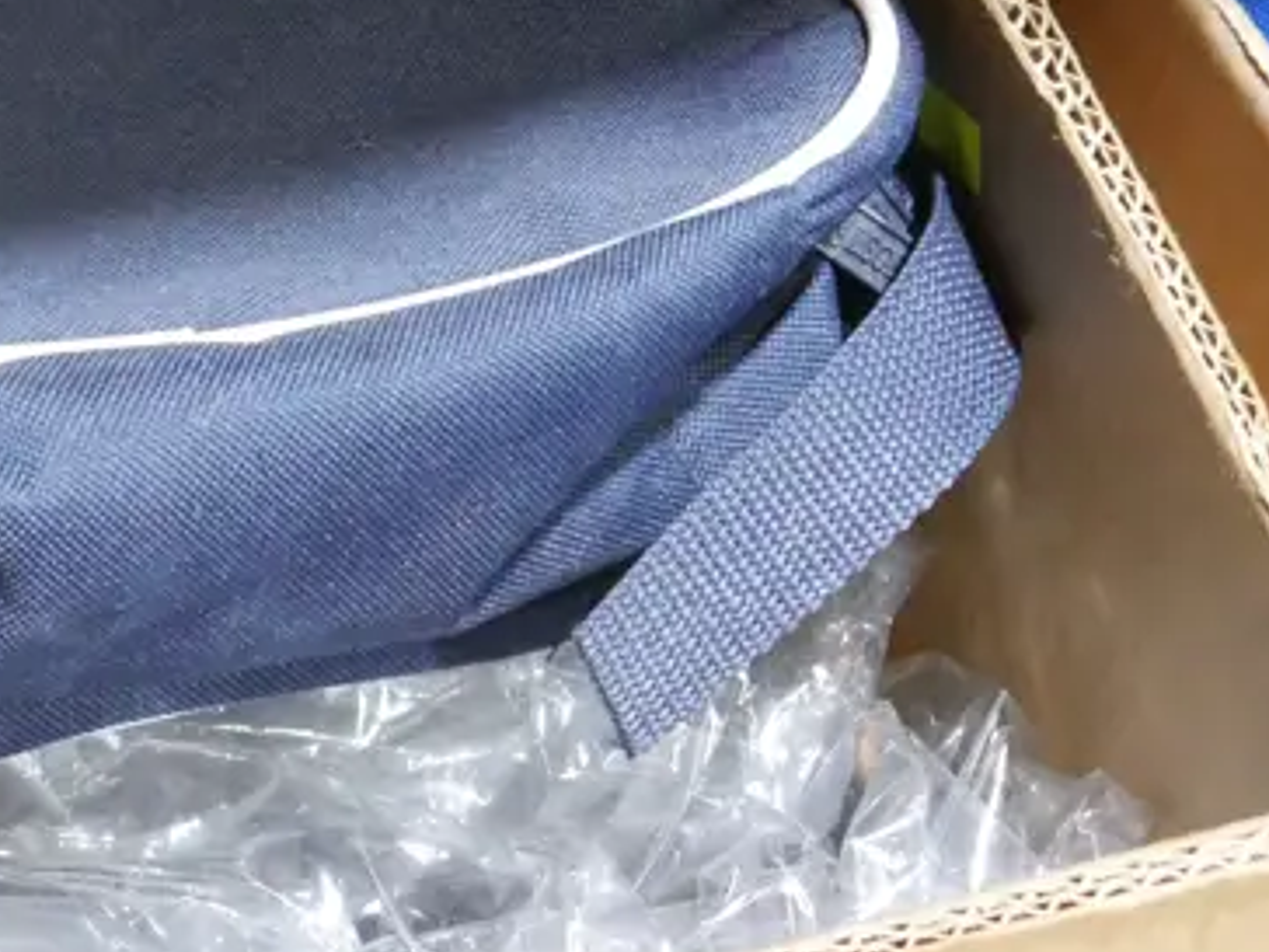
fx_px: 7222
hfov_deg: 9.8
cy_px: 85
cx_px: -415
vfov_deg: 7.5
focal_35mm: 197
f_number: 6.3
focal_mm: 35
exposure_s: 1/60
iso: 3200
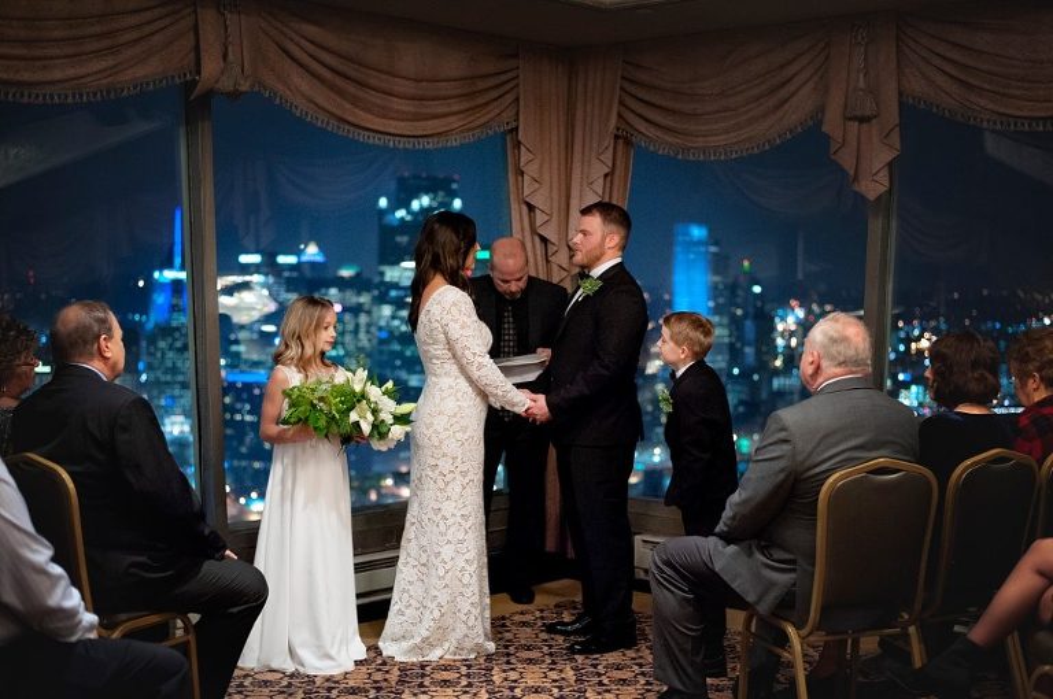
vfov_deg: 26.9
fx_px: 1461
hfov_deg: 39.6
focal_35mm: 50
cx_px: 526
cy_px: 350
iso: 2500
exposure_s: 1/40
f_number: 2.2
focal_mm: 50
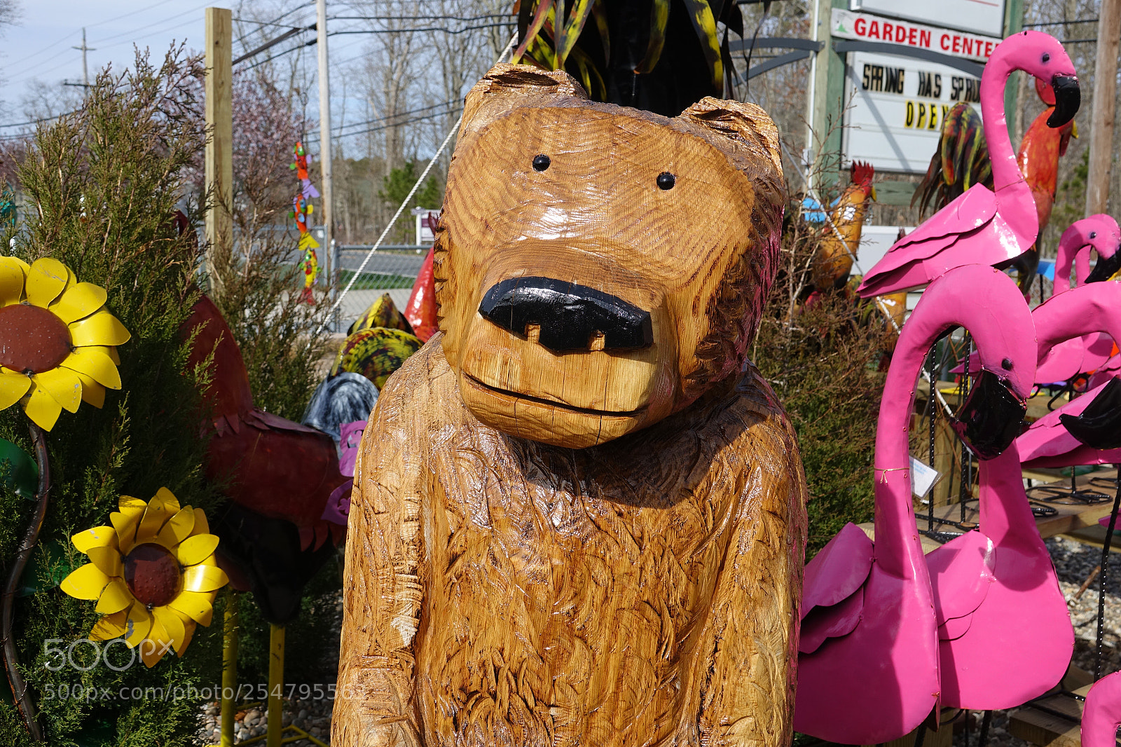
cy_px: 374
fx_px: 1090
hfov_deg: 54.4
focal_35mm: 35
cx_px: 560
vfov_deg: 37.8
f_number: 4
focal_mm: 12.96
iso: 100
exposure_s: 1/800
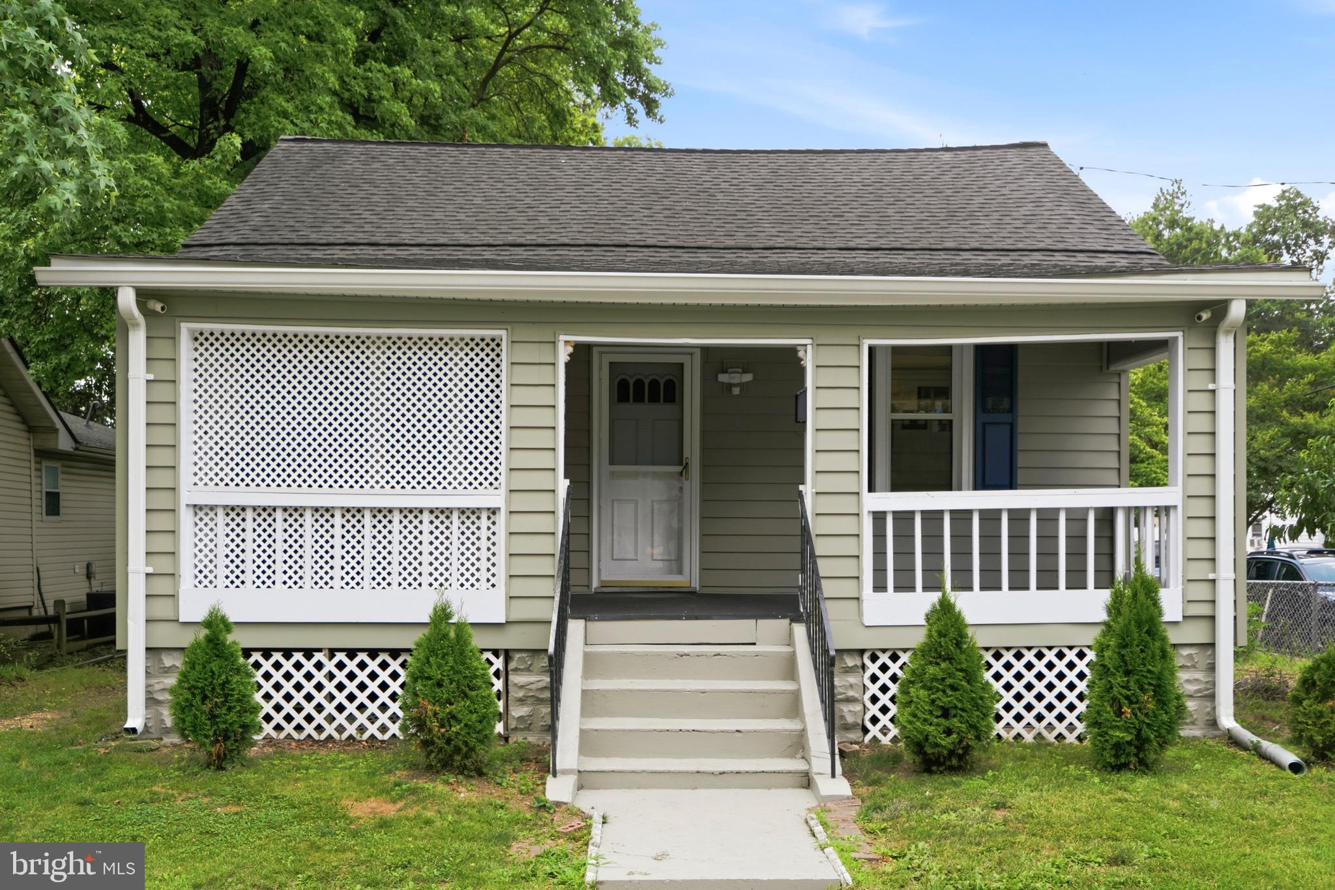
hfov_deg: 57.2
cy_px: 445
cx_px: 668
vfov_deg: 40.0
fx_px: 1224
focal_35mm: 33
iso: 160
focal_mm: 33
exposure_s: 1/400
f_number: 8
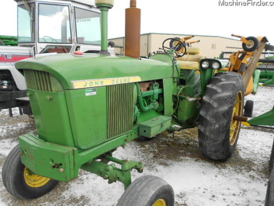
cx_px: 135
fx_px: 222
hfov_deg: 63.4
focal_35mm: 28
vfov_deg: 49.8
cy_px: 106
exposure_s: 1/200
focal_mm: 4.6
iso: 80
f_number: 3.2
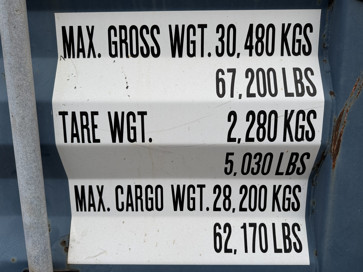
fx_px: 252
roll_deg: -0.2
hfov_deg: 71.6
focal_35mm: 24
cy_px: 136
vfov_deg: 56.8
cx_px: 182
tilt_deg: -12.1
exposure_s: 1/379
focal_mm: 6.76
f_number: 1.78
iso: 80
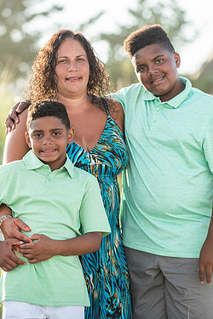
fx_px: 1384
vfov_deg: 13.2
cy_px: 128
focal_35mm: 156
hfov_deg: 8.8
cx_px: 107
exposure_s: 1/1000
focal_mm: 130
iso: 250
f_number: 3.5
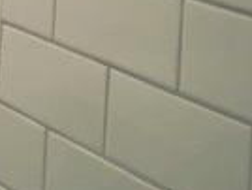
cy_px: -205
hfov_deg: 13.6
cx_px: -107
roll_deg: -2.9
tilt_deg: -0.6
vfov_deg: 9.9
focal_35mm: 138
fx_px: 1006
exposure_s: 1/30
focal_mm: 4.15
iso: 25
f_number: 2.2
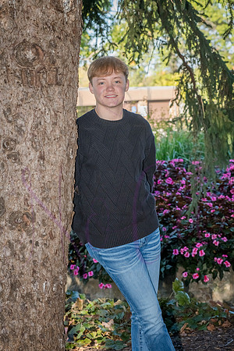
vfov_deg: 20.4
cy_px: 176
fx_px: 975
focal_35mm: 100
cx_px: 117
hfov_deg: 13.7
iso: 800
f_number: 10
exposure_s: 1/250
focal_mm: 100
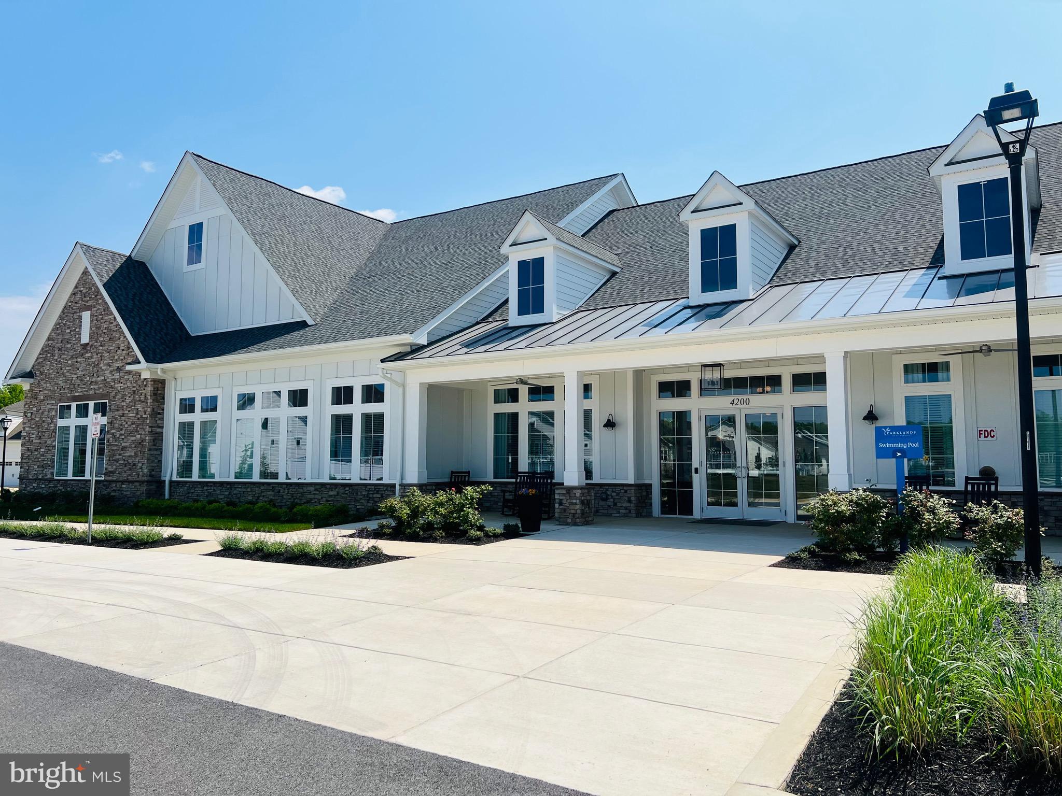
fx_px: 798
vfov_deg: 53.1
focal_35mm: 26
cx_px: 531
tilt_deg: +7.3
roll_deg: +0.1
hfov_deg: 67.3
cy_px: 398
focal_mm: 5.7
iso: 50
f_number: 1.5
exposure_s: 1/6993
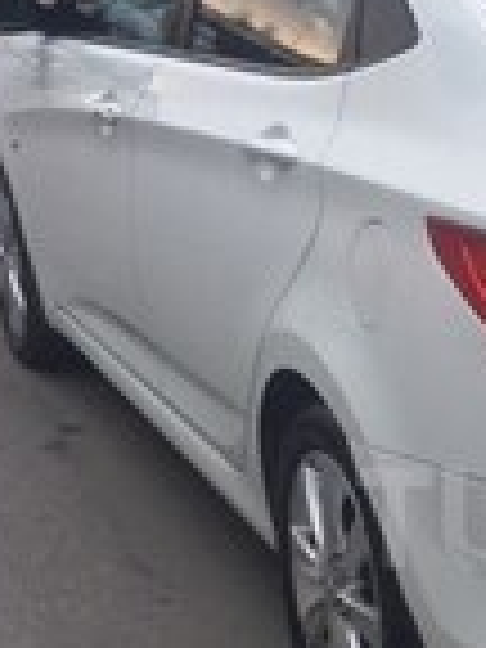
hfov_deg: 14.0
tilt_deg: -20.8
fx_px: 1872
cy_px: 518
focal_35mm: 100
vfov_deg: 19.4
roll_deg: -2.0
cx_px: 702
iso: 40
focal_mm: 4.15
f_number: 2.2
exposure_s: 1/100
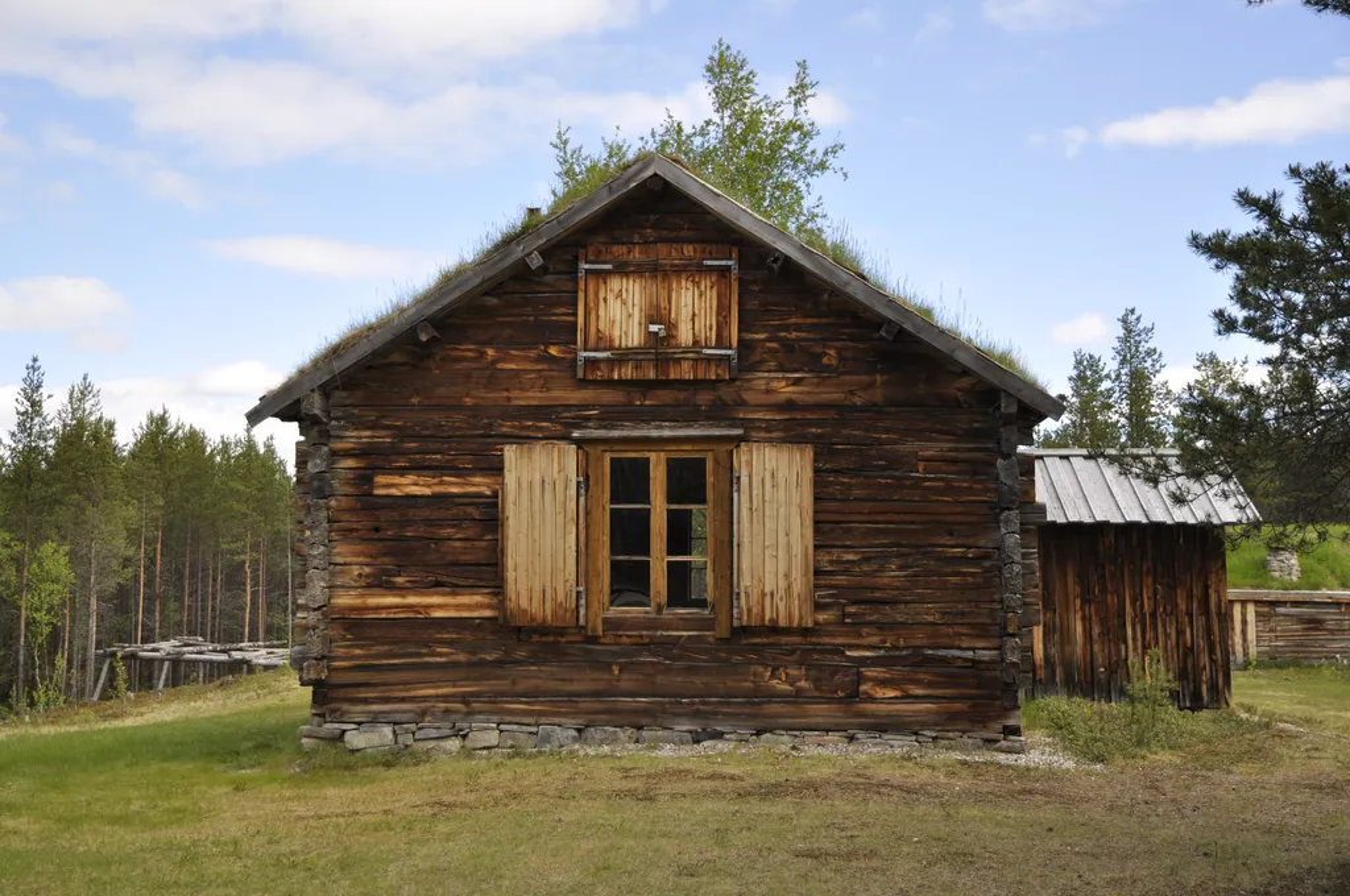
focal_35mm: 39
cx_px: 675
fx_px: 1461
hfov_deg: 49.6
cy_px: 448
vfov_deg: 34.1
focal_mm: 26
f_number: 4.2
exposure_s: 1/500
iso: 200
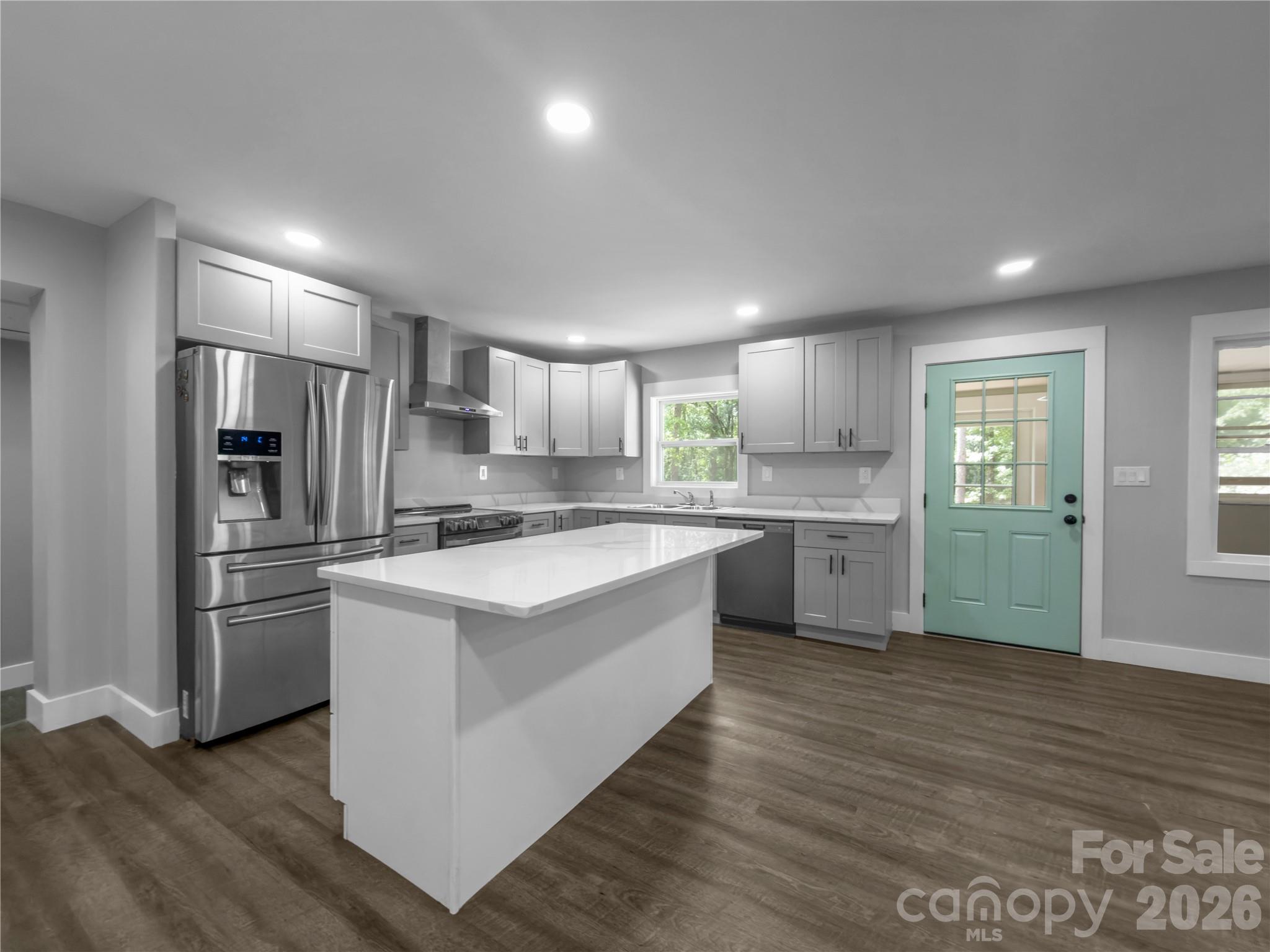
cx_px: 635
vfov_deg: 85.7
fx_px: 514
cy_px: 476
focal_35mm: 14
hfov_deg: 102.1
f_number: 2.2
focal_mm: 2.22
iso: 64
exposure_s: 1/30
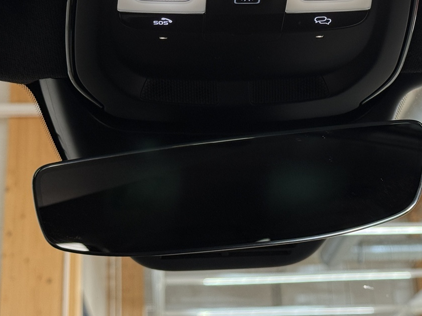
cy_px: 68
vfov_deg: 17.8
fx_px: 1000
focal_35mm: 82
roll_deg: +2.7
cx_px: 241
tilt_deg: +23.0
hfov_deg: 23.8
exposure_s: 1/50
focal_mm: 6.76
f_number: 1.78
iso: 160
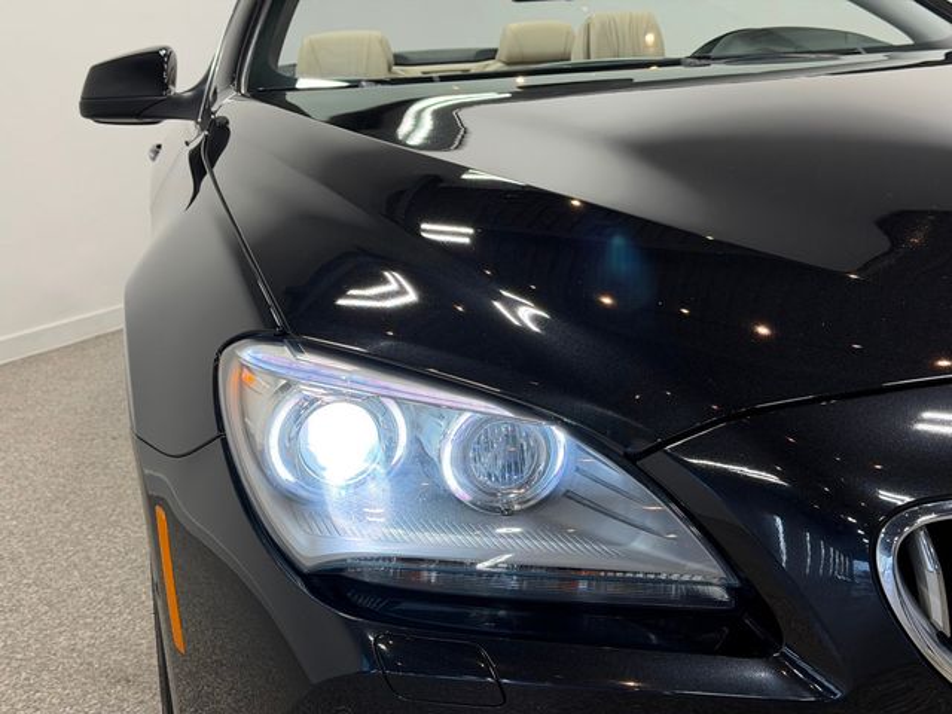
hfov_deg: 39.7
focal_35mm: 48
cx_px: 476
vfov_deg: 30.3
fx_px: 1320
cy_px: 357
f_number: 1.78
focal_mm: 6.76
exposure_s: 1/221
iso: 64
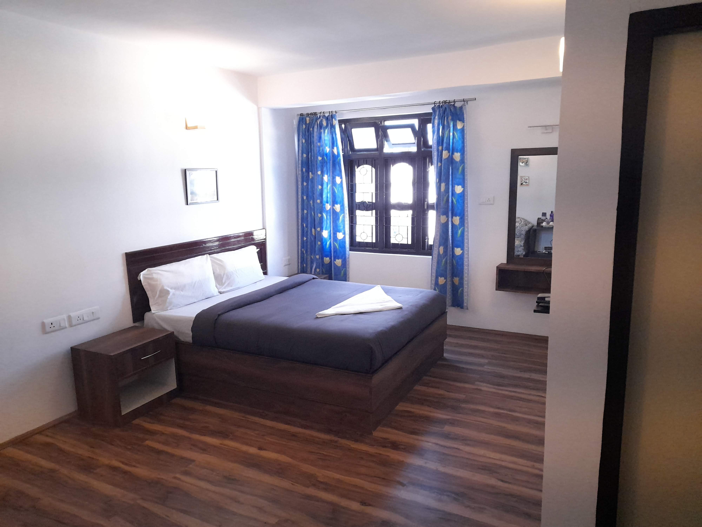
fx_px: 507
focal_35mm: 25
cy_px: 264
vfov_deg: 54.9
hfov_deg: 69.4
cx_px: 351
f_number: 2
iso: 800
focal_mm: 4.6
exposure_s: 1/266
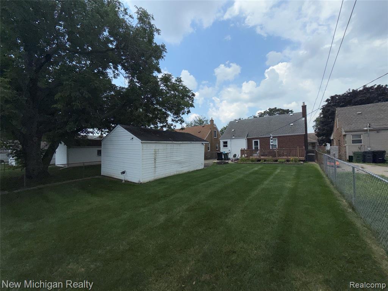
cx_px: 194
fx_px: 157
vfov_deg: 85.7
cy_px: 146
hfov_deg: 102.1
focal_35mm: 14
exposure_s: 1/2320
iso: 16
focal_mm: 2.22
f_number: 2.2
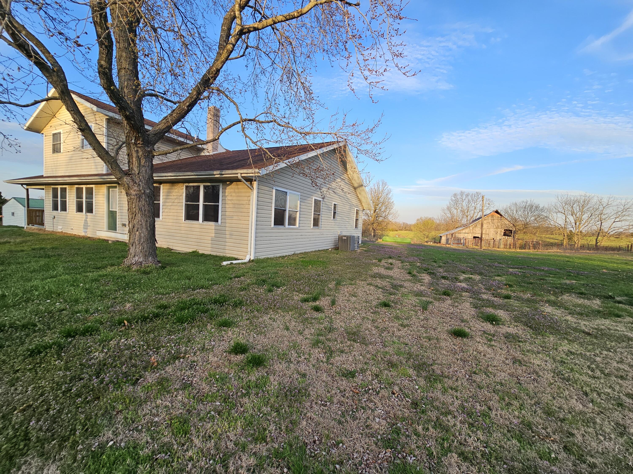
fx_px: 238
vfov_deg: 89.9
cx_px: 316
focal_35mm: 13
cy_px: 237
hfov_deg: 106.2
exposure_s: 1/474
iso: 50
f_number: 2.2
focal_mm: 2.2
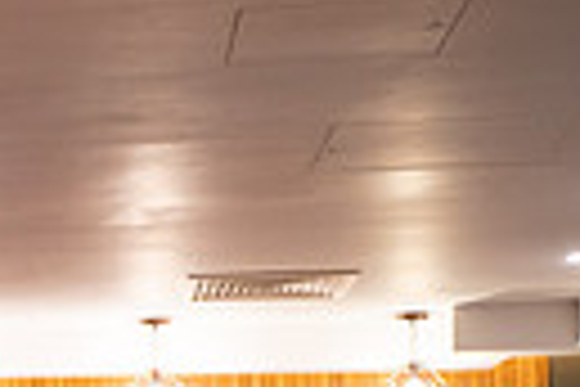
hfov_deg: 13.4
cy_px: 578
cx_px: -611
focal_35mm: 130
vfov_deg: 10.2
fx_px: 2094
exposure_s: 1/60
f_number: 2.8
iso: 1250
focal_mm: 28
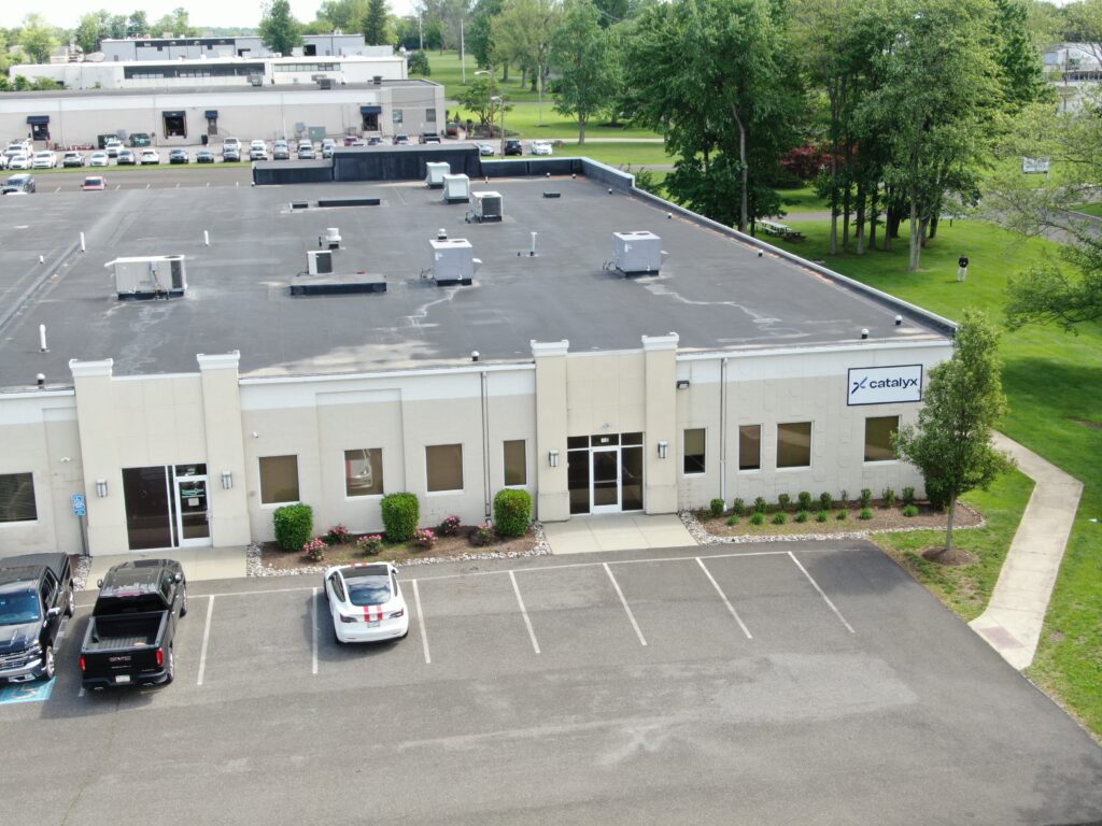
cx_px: 551
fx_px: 1464
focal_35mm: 46
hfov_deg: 41.2
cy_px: 413
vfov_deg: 31.5
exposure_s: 1/200
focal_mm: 8.23
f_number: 3.7
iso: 100
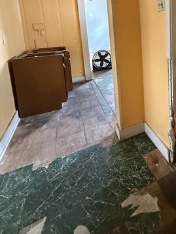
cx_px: 155
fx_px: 169
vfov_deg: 64.1
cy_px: 52
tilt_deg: -8.3
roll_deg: +3.7
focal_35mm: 25
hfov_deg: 49.5
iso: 800
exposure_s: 1/60
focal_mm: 2.22
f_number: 2.2
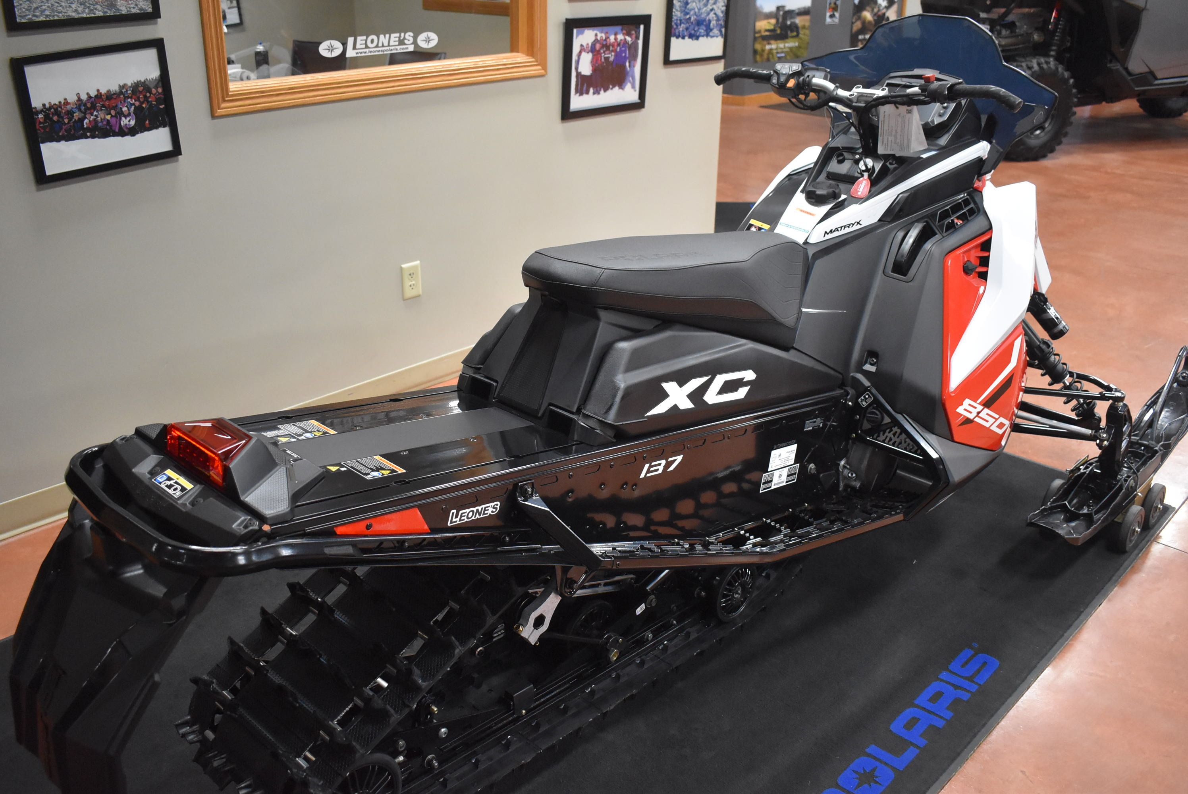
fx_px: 1090
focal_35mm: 33
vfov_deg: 40.0
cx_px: 594
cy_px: 397
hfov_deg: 57.2
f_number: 3.8
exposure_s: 1/125
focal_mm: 22
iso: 3200
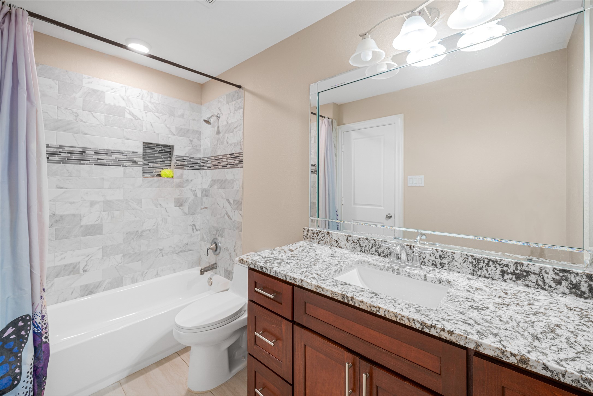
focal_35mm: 14
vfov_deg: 81.2
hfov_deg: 104.3
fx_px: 231
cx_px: 296
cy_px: 198
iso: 160
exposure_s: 1/5
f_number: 8
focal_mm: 14
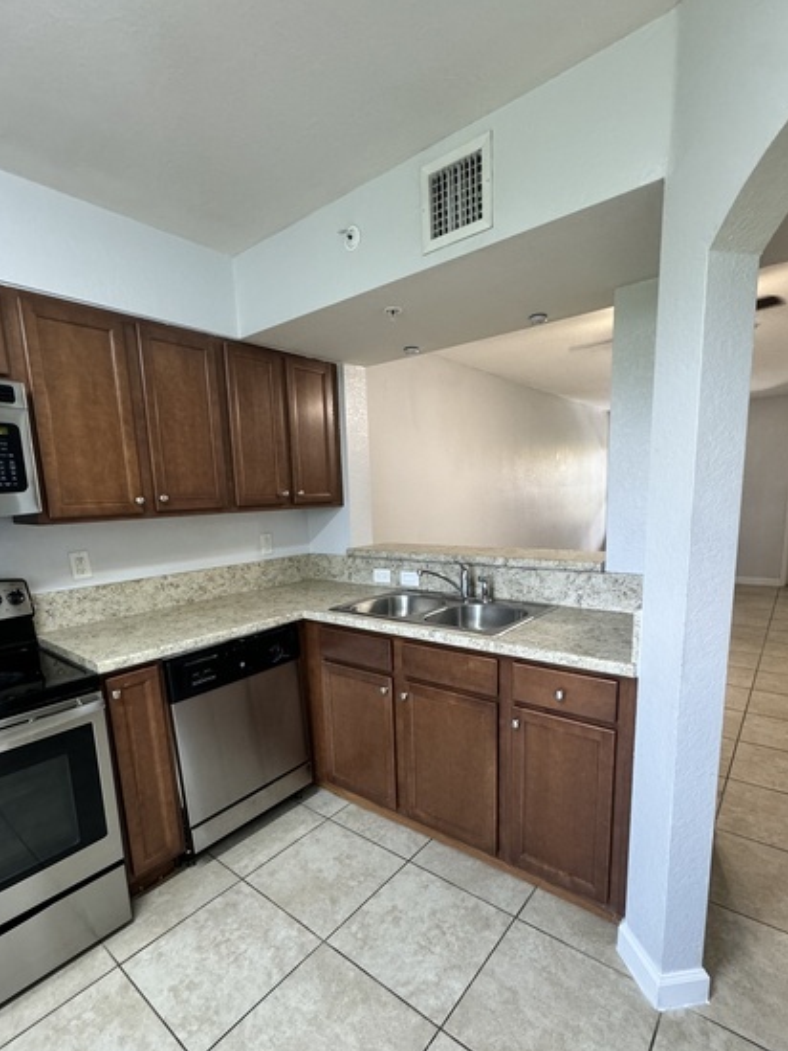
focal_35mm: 17
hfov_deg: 74.7
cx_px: 386
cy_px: 585
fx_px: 516
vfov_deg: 90.6
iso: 250
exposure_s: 1/60
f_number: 2.2
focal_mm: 2.22
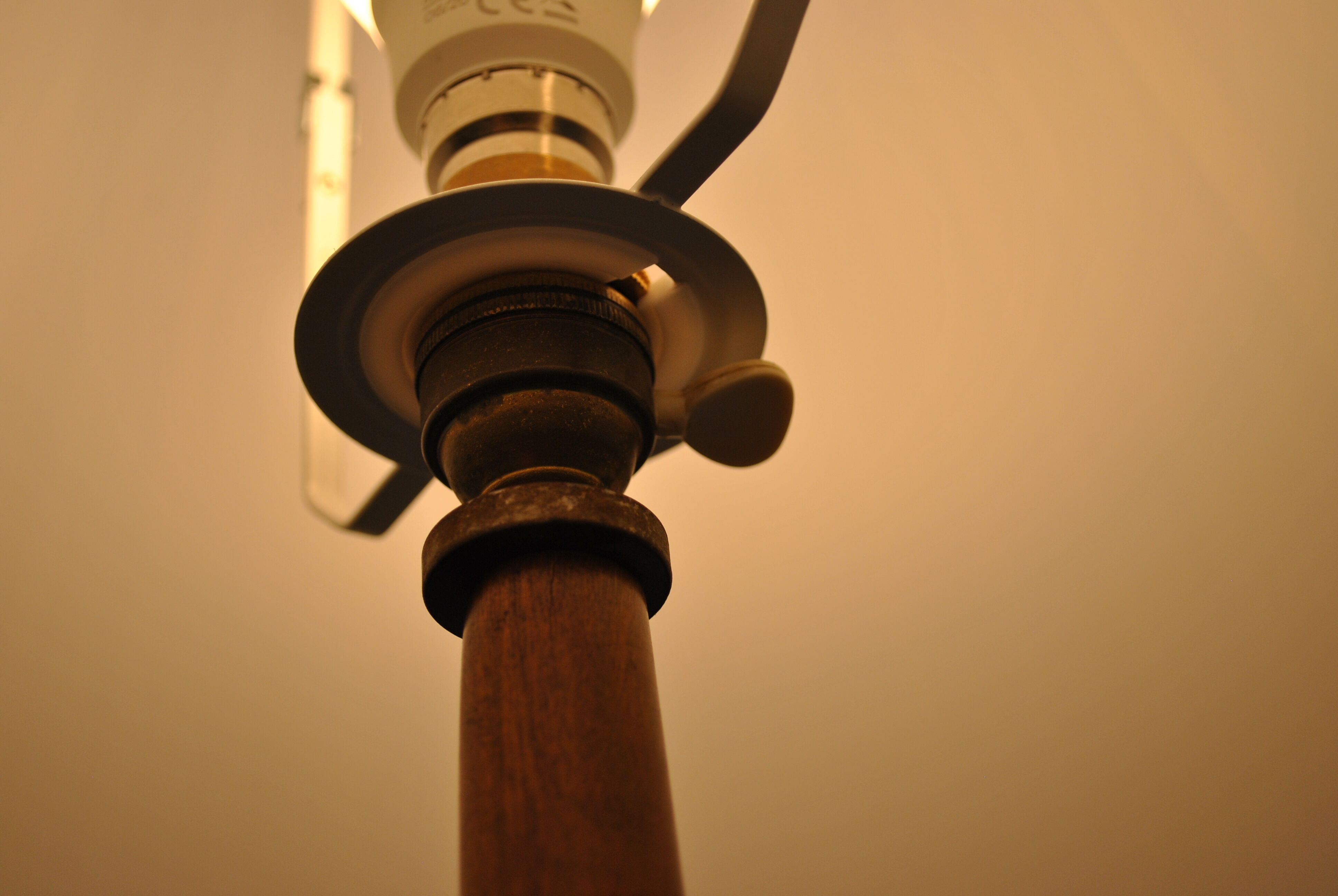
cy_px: 448
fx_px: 1786
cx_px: 669
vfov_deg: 28.2
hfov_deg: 41.1
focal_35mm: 48
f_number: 5
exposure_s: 1/320
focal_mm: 32
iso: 200
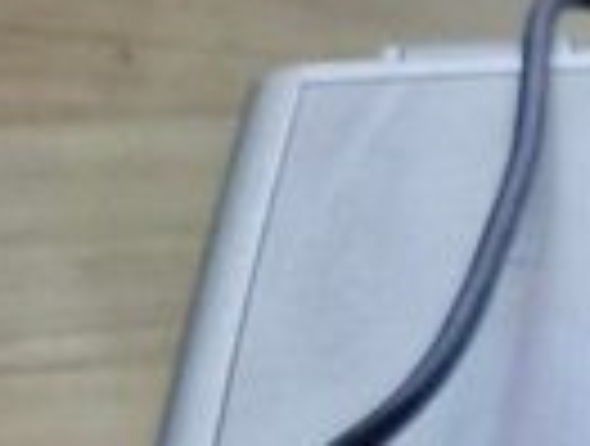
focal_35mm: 168
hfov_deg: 9.7
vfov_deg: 8.1
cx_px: 1630
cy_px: 1135
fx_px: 2871
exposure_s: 1/180
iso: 64
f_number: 1.8
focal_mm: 5.54
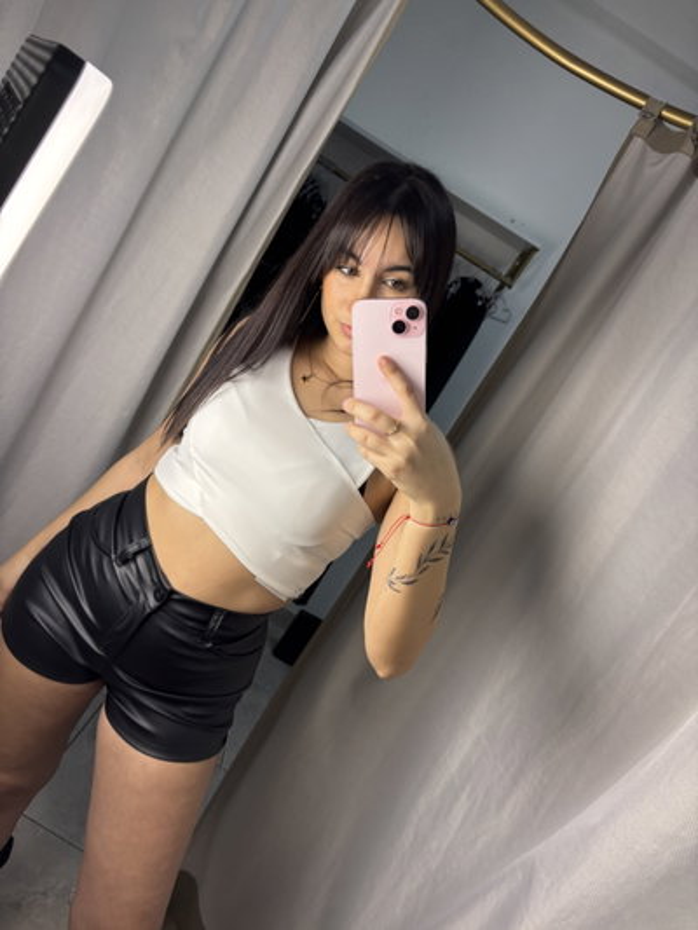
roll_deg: -33.8
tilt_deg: -11.4
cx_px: 349
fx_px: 699
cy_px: 465
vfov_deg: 67.3
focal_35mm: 26
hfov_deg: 53.1
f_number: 1.6
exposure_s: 1/369
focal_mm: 5.96
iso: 50
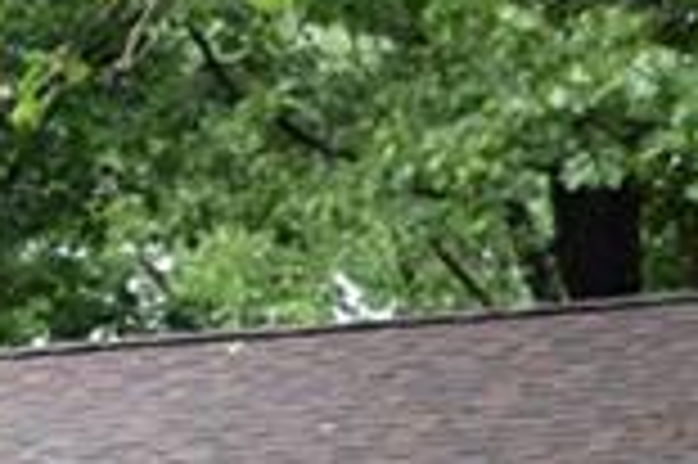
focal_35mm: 257
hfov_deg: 7.6
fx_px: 4978
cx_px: -815
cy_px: 423
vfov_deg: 5.3
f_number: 5
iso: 400
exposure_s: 1/100
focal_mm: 26
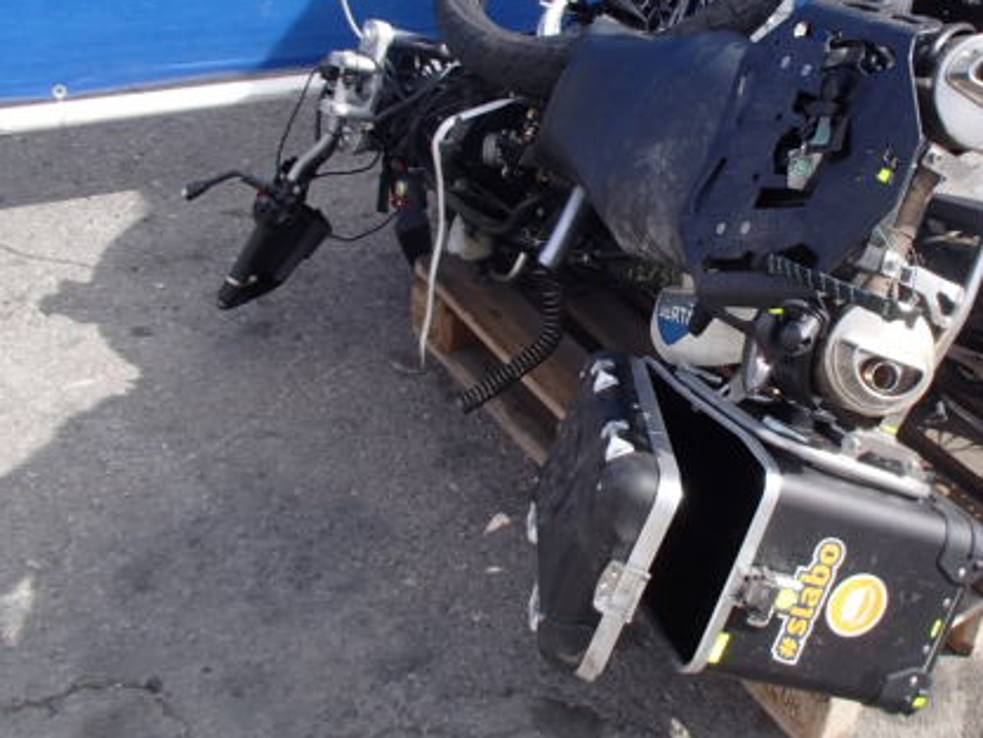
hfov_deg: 42.4
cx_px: 747
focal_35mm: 43
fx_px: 1221
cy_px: 269
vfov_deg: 33.4
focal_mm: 5
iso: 100
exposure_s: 1/400
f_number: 3.9
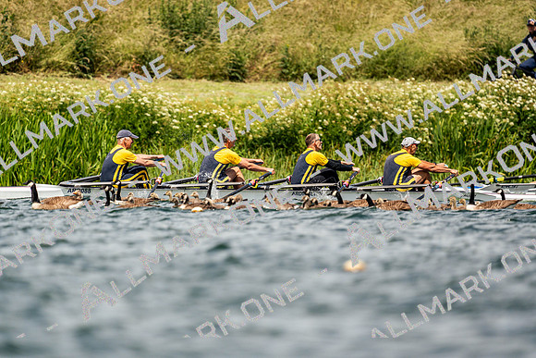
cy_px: 179
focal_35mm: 600
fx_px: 8935
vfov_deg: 2.3
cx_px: 268
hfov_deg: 3.4
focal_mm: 600
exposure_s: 1/2000
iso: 250
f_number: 6.3
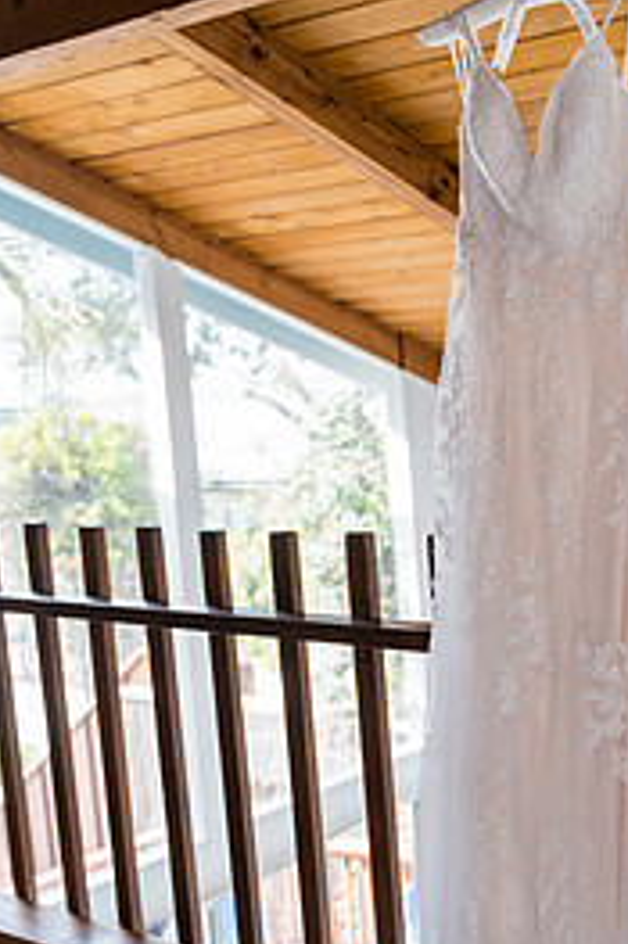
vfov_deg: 41.0
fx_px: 1258
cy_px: 560
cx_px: 528
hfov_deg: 27.3
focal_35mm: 48
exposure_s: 1/400
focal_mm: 28
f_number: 3.2
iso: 400
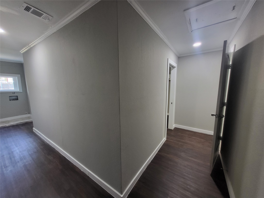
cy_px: 99
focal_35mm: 13
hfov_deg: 106.2
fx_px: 99
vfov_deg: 89.9
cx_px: 132
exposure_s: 1/30
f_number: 2.2
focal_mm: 1.74
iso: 320
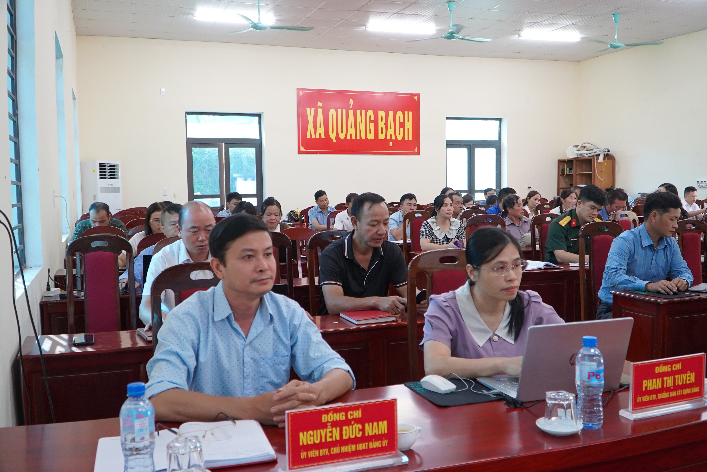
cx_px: 354
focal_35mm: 31
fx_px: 609
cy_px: 236
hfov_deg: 60.3
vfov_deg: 42.3
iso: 2000
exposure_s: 1/160
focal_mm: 21
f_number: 4
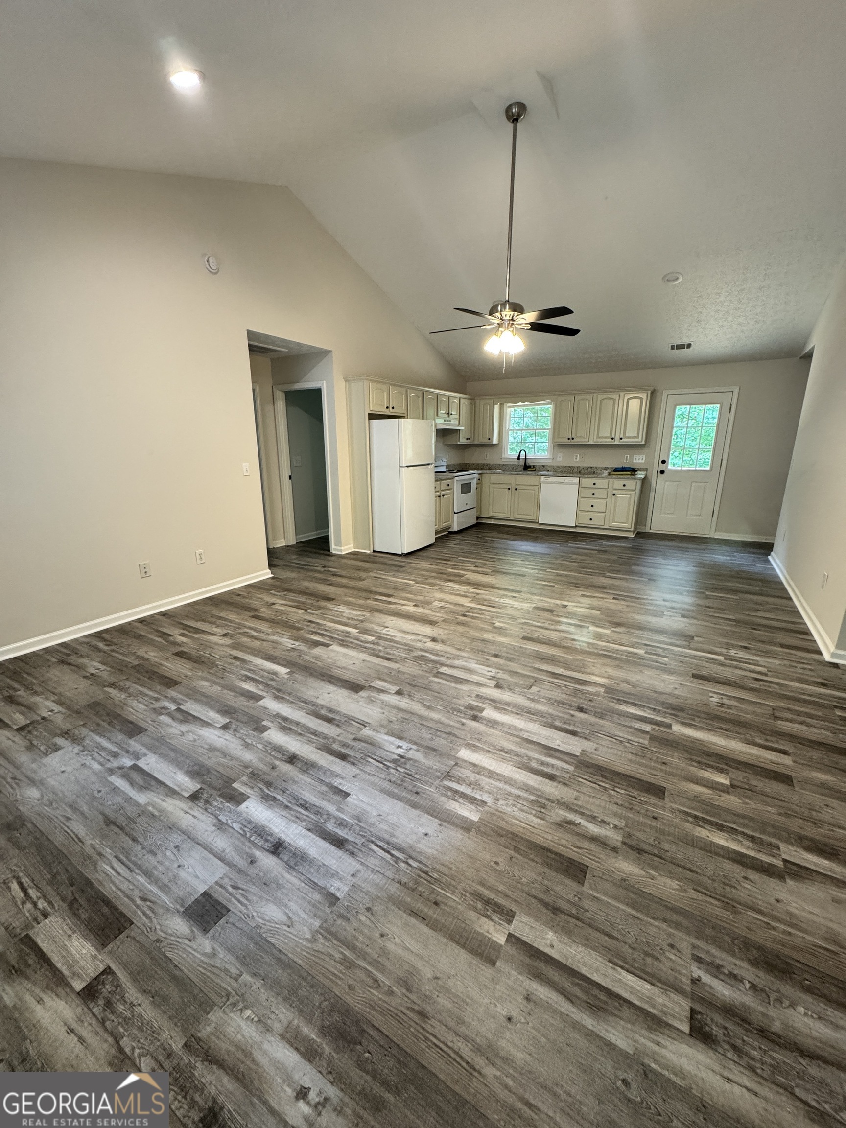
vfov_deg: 102.1
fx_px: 456
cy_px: 564
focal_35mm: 14
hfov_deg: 85.7
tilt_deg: -15.2
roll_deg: +0.4
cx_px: 423
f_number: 2.2
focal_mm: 2.22
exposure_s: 1/60
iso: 320
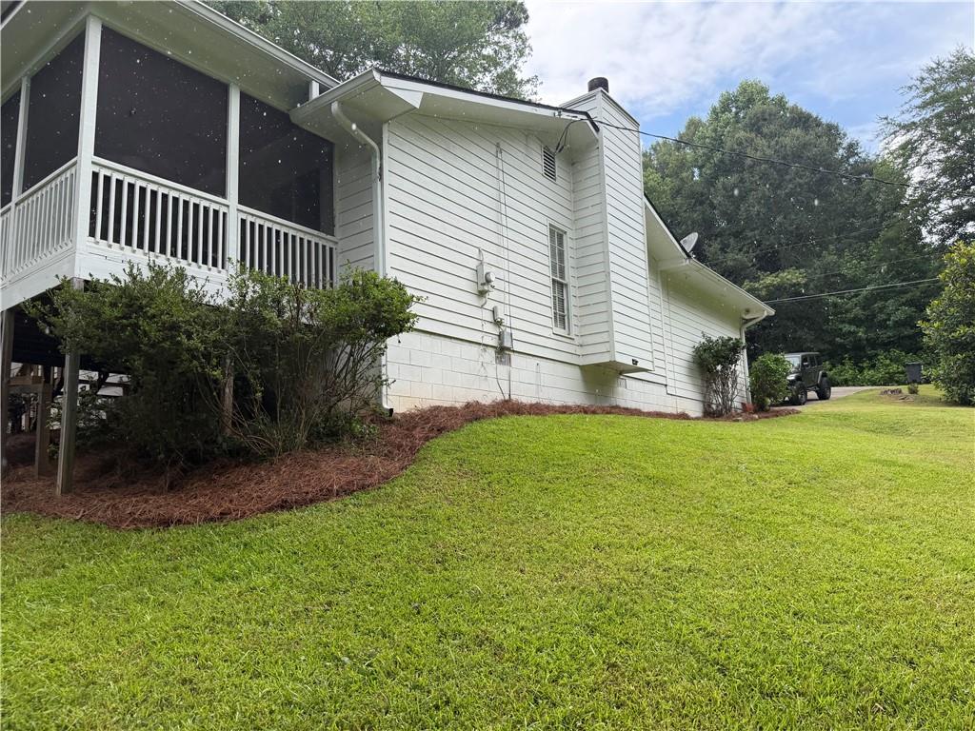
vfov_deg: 56.8
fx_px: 676
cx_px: 488
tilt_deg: +13.3
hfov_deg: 71.6
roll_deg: +1.7
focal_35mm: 24
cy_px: 366
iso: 100
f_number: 1.78
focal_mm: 6.76
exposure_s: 1/1653
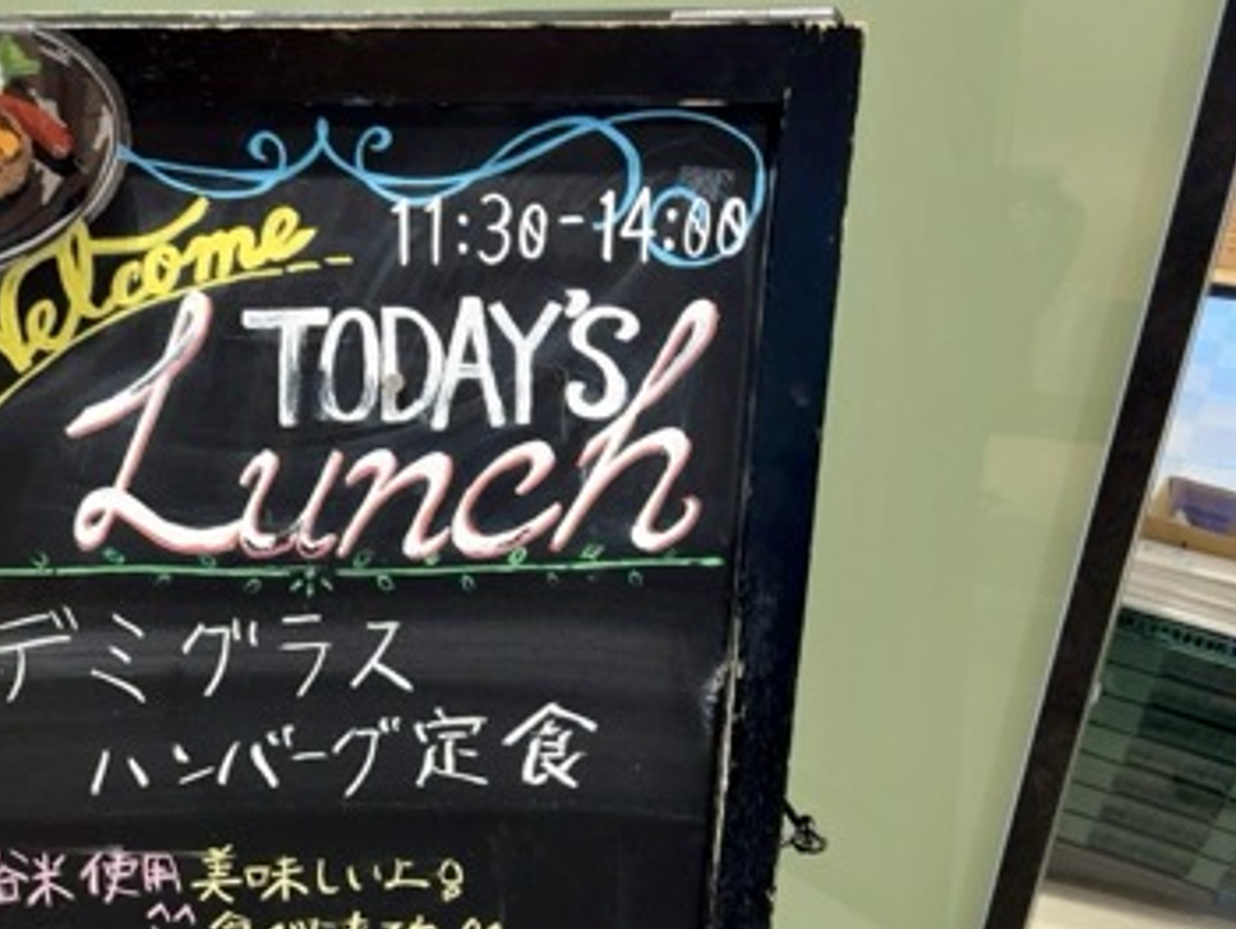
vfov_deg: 26.9
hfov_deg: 35.2
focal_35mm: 52
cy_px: 871
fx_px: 1858
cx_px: 191
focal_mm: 5.96
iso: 125
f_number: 1.6
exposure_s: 1/50
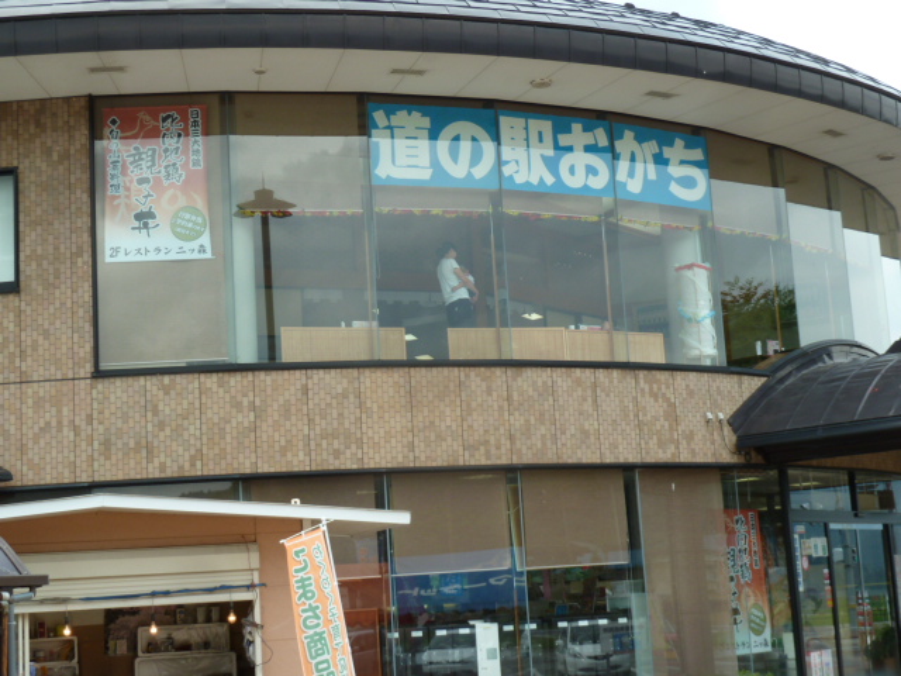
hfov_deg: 32.7
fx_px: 1536
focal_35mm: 59
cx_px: 450
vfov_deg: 24.8
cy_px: 338
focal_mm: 9.7
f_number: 3.9
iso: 80
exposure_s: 1/200
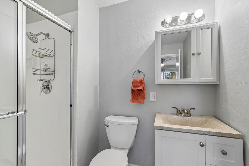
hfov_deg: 100.4
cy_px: 83
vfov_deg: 77.3
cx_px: 124
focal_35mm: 15
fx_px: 104
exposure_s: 1/4
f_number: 5.6
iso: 100
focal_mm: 10
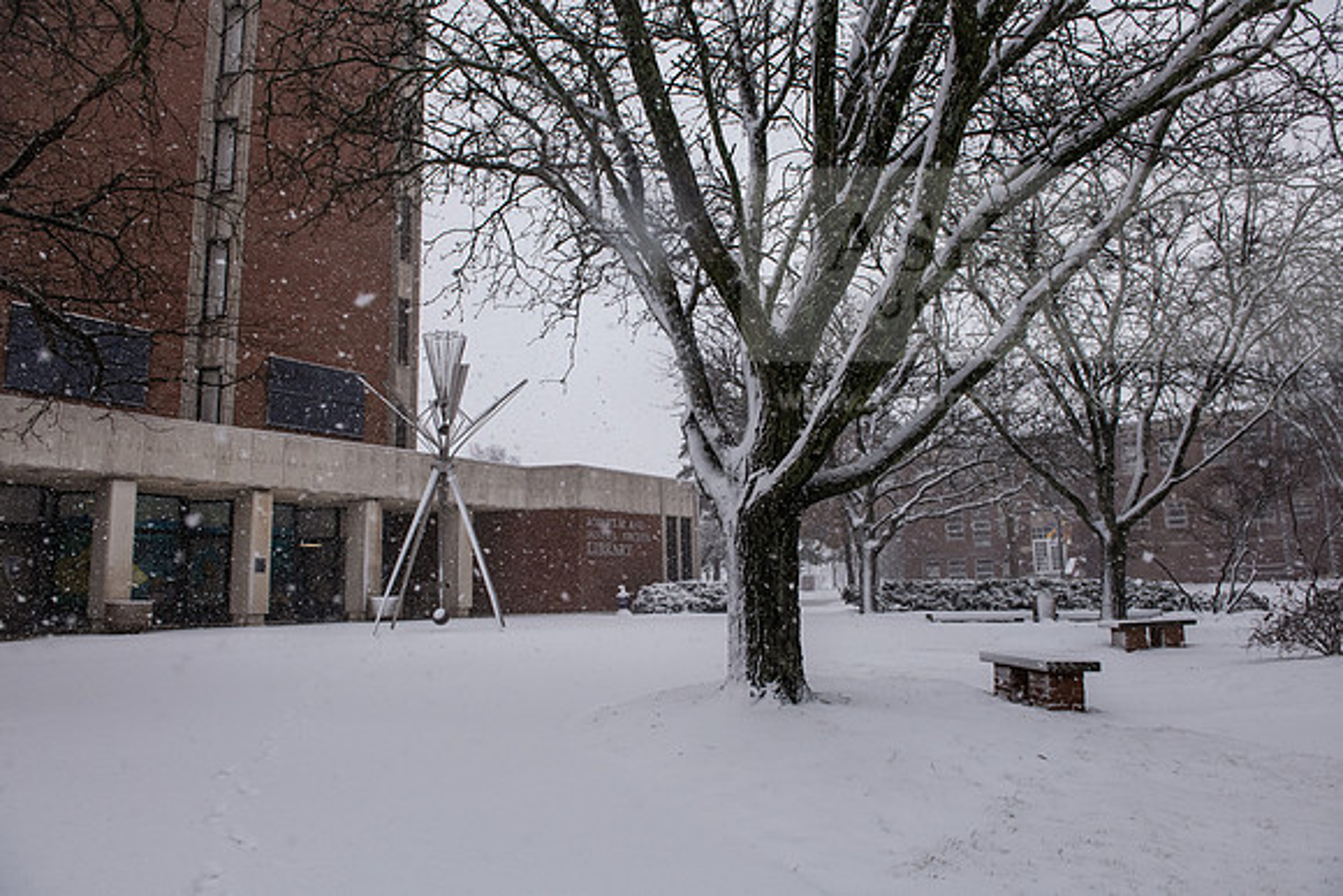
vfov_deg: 53.2
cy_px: 448
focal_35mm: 24
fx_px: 896
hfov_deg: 73.7
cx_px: 672
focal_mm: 24
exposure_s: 1/640
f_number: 6.3
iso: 1000
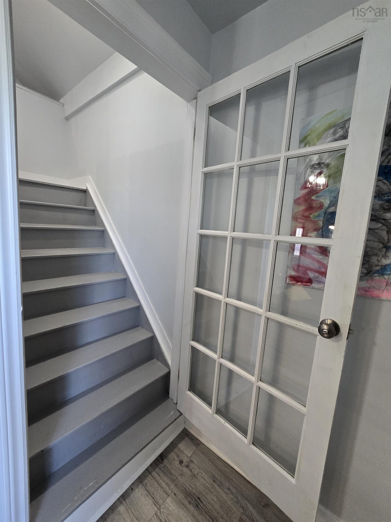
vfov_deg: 106.2
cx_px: 196
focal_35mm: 13
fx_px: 196
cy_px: 261
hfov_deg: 89.9
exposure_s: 1/60
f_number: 2.2
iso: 320
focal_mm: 2.2
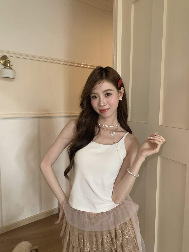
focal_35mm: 26
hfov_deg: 53.1
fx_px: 189
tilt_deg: -6.1
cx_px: 94
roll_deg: +0.0
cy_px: 126
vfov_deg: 67.3
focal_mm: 4.25
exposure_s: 1/43
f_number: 1.8
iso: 400
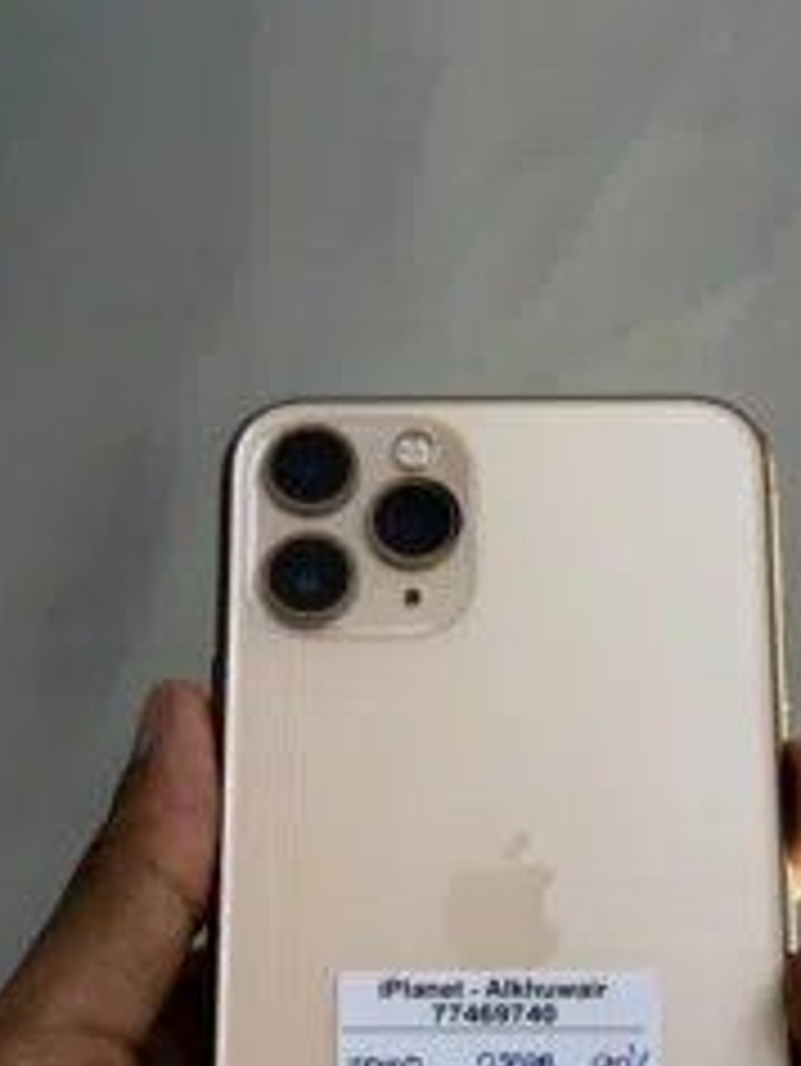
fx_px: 2497
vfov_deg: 23.6
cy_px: 895
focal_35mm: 81
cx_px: 477
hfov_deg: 18.2
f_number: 1.78
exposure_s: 1/107
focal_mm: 6.76
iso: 100
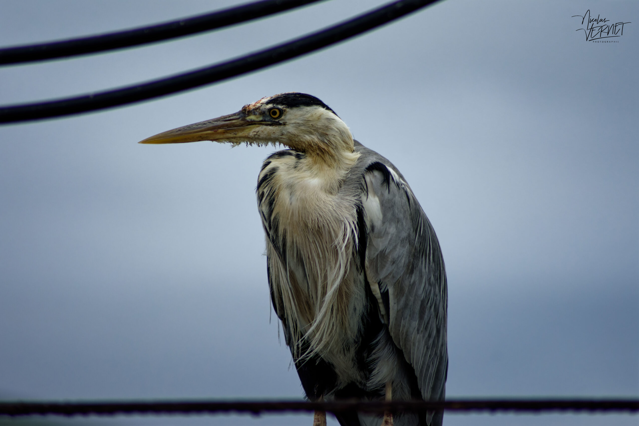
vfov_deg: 3.1
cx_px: 320
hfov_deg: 4.6
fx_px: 7986
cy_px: 213
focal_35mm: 450
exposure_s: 1/1250
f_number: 5.6
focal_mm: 300
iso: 800
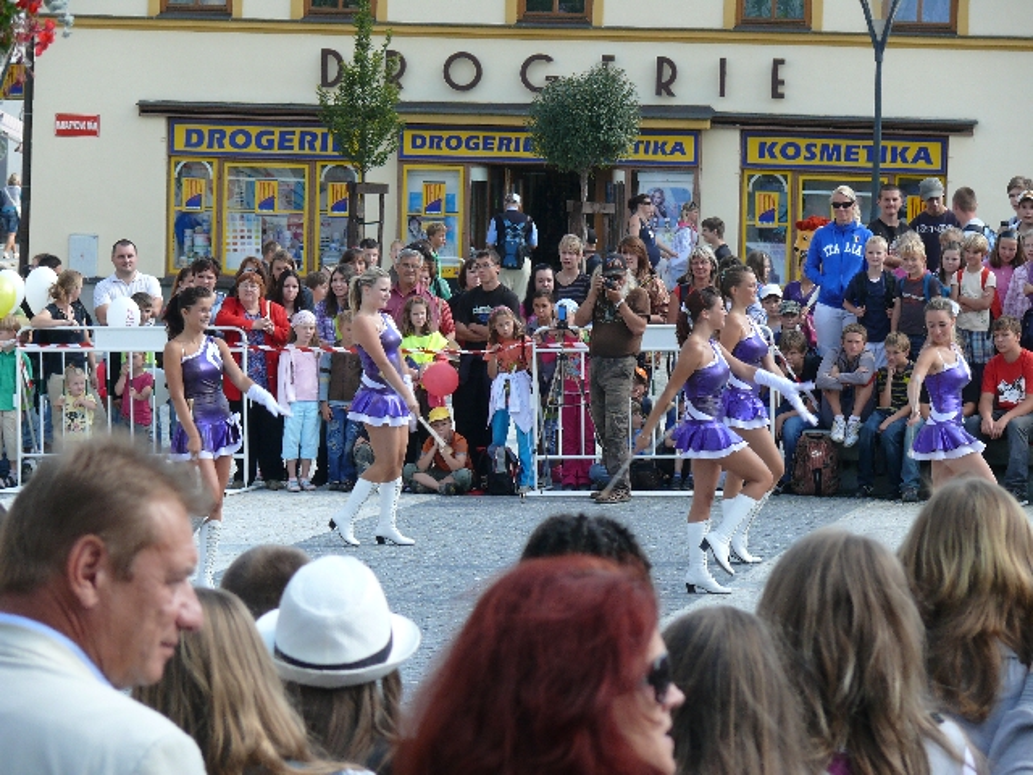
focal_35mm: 185
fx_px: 5521
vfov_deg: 8.0
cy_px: 388
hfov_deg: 10.7
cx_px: 516
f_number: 4.5
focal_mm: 39.1
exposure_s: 1/250
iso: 100
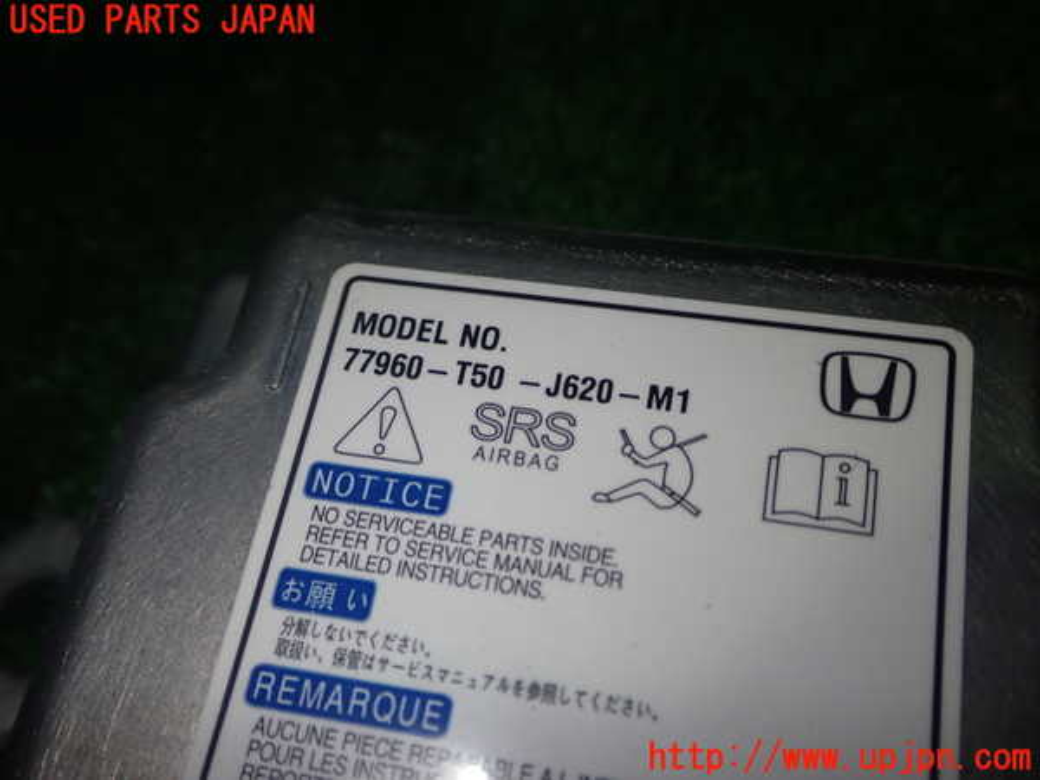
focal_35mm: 41
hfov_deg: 45.8
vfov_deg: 35.1
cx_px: 520
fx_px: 1232
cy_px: 390
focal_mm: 7.31
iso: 200
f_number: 8
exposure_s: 1/40
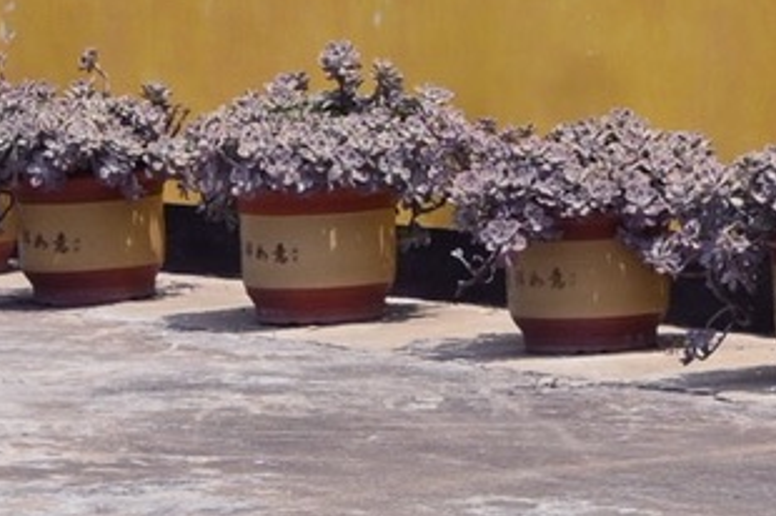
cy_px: -564
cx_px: 806
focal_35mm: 339
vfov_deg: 4.0
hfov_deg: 6.1
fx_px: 7304
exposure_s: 1/640
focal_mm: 35
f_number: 6.3
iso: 100
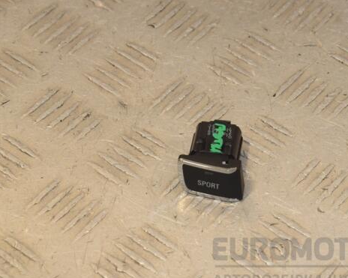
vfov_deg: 10.0
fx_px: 1592
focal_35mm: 155
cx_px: 199
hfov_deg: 12.5
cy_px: 149
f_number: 10
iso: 800
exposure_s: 1/200
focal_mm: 85
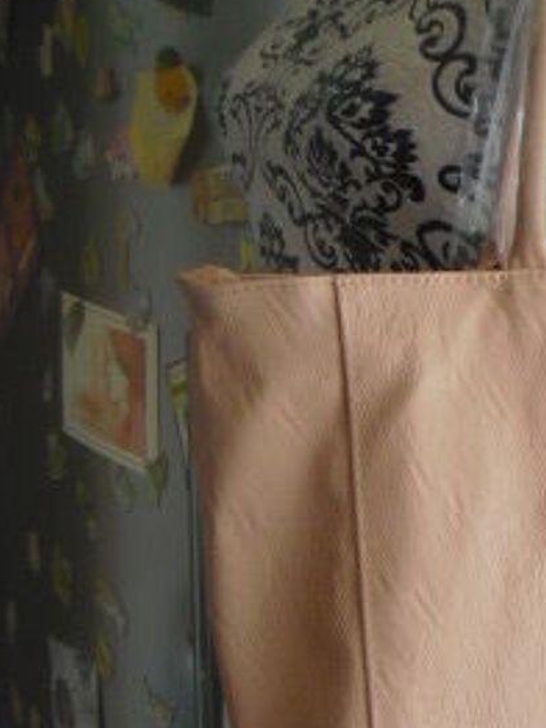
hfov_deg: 16.1
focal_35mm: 88
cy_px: 424
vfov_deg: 22.2
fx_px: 1850
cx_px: 663
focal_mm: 6.3
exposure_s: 1/80
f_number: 3.1
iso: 200
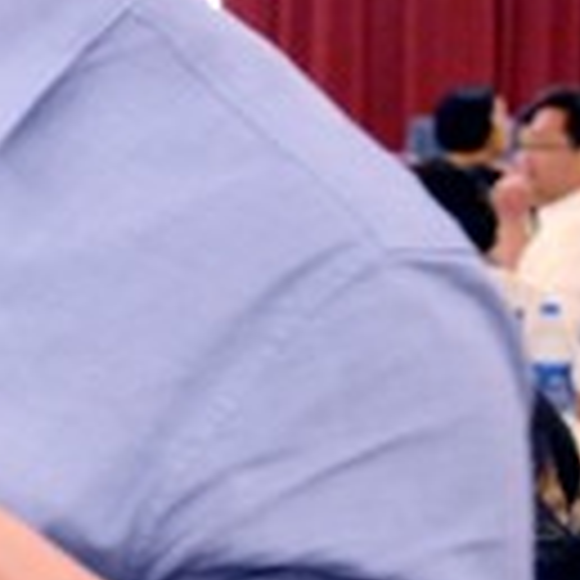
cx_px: -459
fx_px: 3374
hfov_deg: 9.4
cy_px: 61
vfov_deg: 9.8
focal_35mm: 178
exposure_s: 1/50
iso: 3200
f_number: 4.2
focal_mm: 30
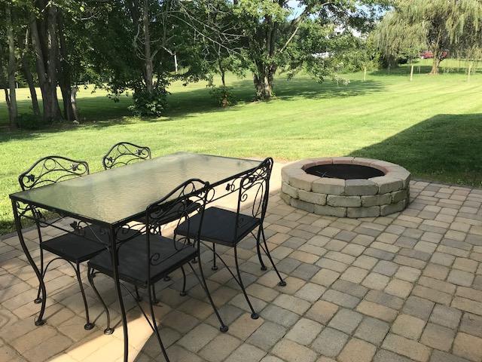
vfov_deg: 49.7
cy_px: 181
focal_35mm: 28
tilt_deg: -17.8
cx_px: 241
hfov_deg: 63.4
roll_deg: +2.2
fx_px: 390
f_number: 1.8
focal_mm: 3.99
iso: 20
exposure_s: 1/870
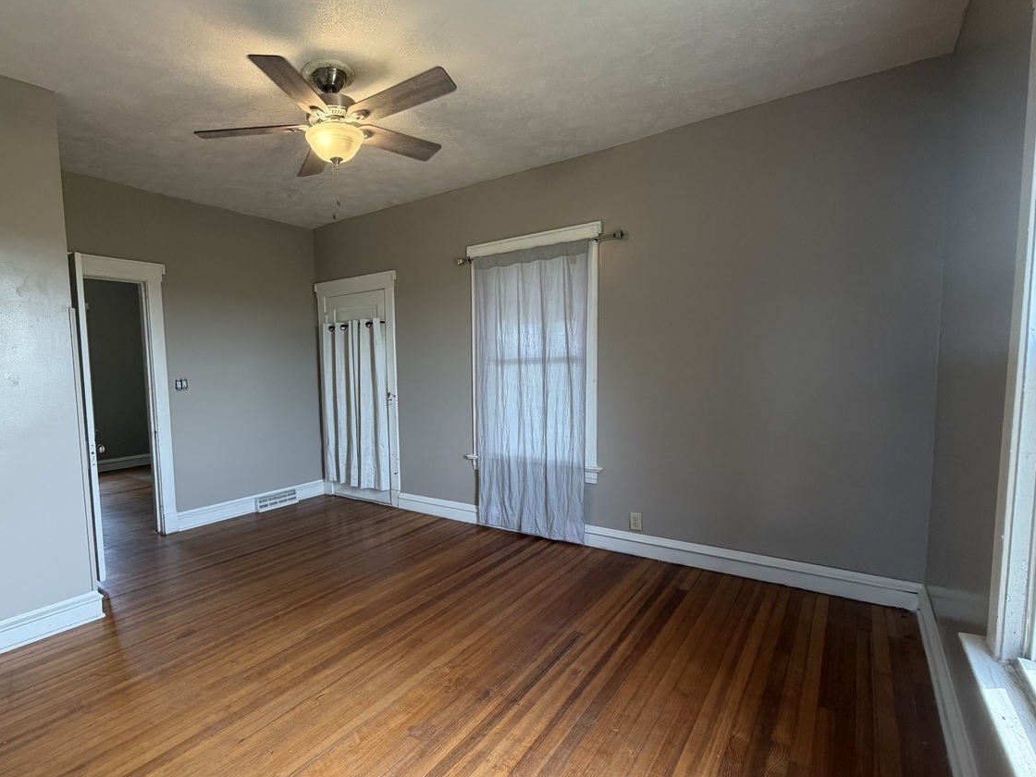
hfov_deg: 86.6
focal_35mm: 18
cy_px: 413
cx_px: 413
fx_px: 539
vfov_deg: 71.5
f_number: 2.2
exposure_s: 1/120
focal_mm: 2.22
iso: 200
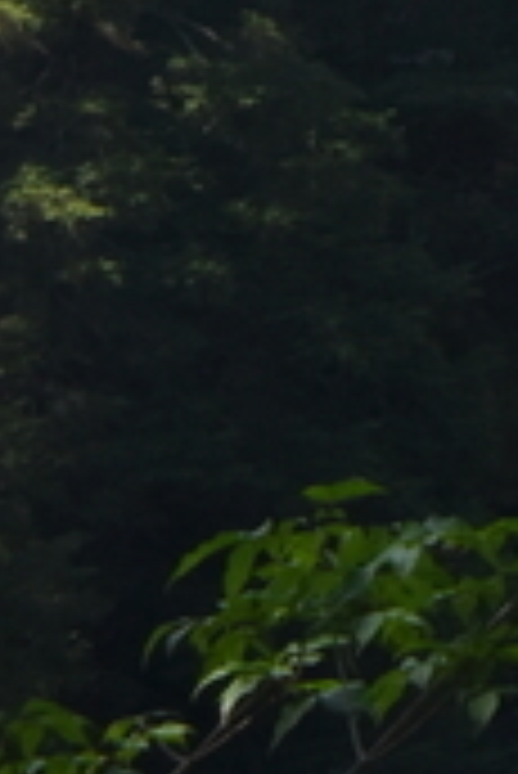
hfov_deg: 4.7
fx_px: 5858
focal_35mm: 272
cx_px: 1775
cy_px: -1660
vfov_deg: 6.7
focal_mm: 26
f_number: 10
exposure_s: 1/400
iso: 200
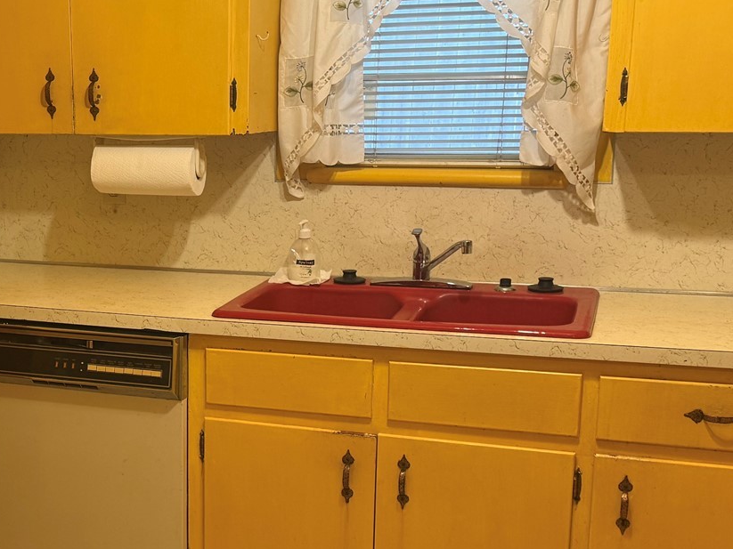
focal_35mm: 56
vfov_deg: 25.9
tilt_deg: -13.8
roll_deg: +1.1
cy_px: 368
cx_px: 143
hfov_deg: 33.3
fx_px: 1186
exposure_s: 1/60
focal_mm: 6.76
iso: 125
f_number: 1.78
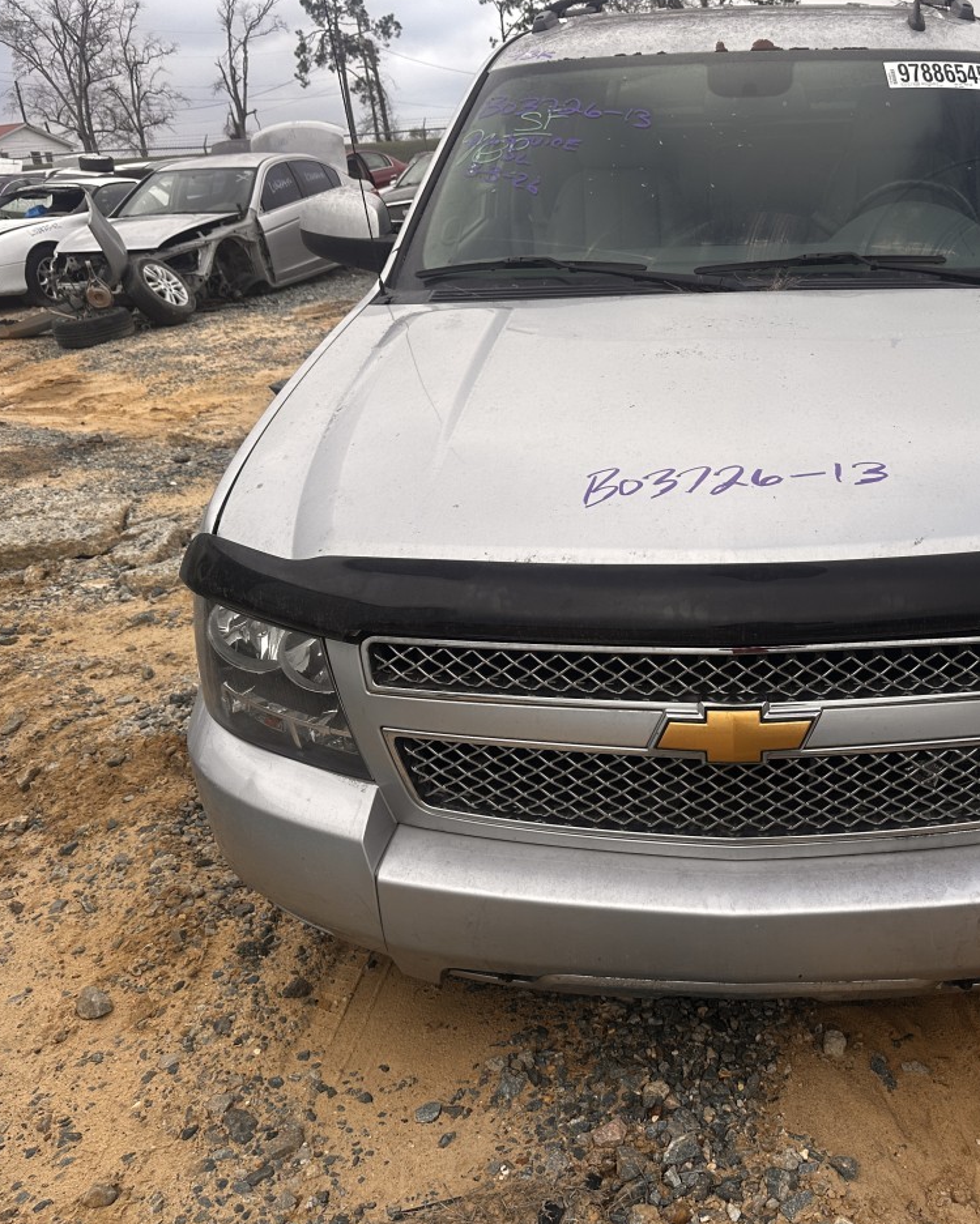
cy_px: 610
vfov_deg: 55.7
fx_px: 1160
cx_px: 746
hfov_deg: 44.2
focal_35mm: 32
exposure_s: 1/1812
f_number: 1.78
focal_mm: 6.86
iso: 80
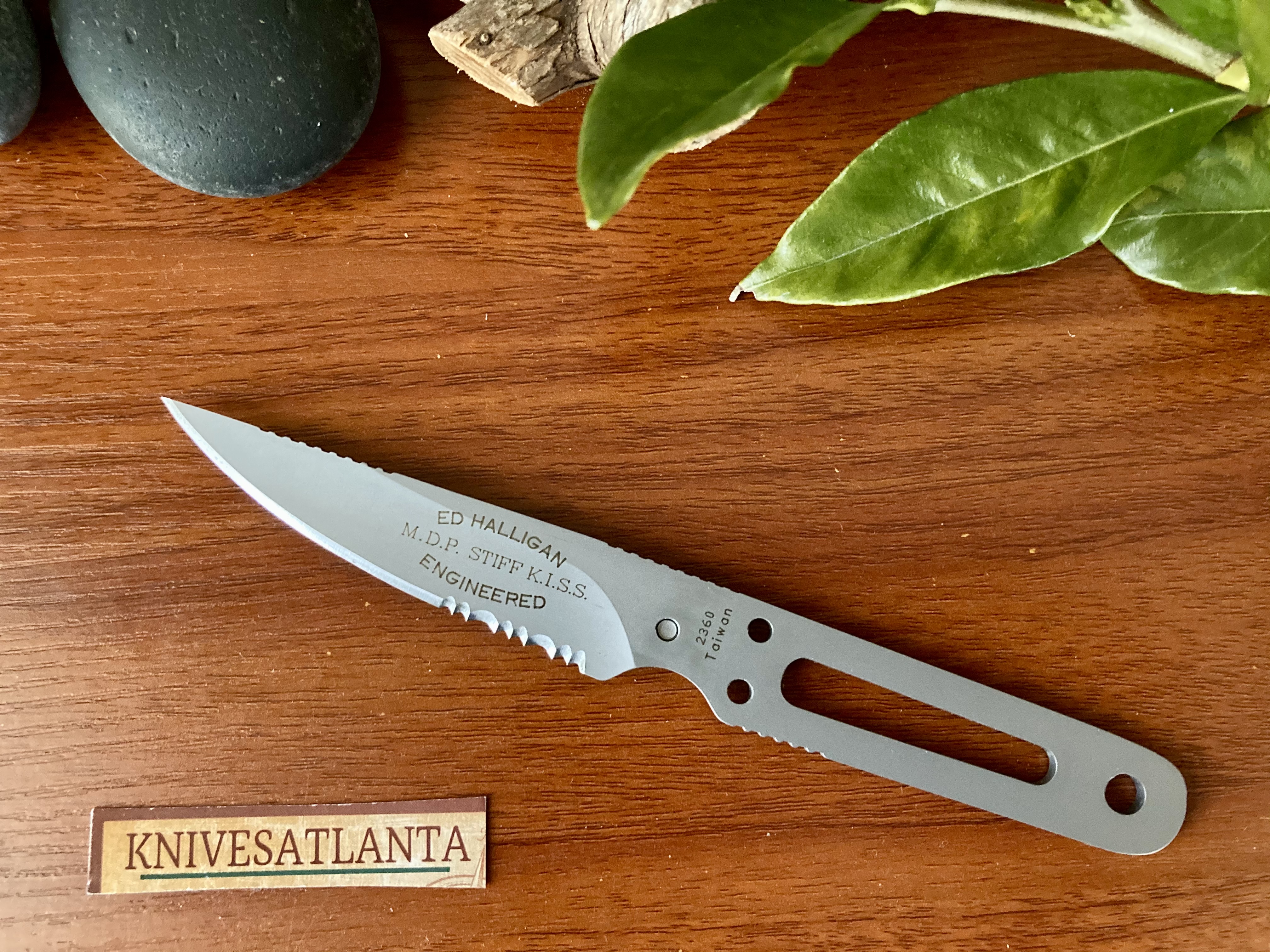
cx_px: 635
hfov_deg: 63.4
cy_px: 476
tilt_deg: -82.7
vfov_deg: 49.7
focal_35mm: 28
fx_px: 1027
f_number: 1.8
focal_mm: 3.99
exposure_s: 1/30
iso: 640
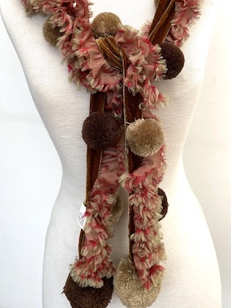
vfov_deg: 52.1
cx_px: 118
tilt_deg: -14.2
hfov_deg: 40.7
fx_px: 311
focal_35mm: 35
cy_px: 115
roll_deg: +1.0
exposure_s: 1/99
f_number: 1.6
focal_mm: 4.2
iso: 125
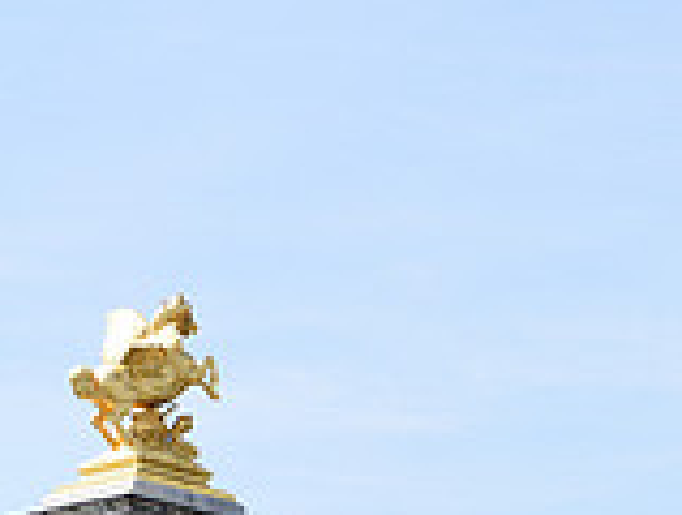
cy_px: 826
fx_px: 3594
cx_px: 999
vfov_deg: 8.0
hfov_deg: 10.5
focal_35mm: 182
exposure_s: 1/200
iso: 64
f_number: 7.1
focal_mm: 52
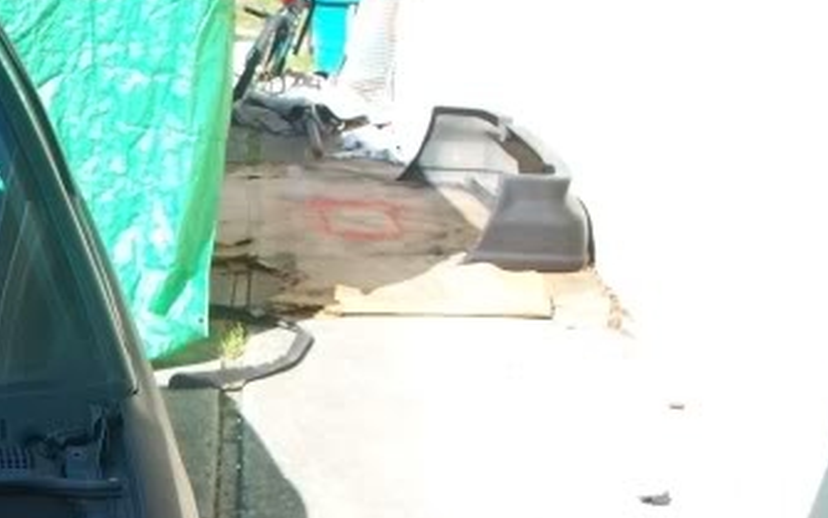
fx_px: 2641
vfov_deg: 11.0
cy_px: 597
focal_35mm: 117
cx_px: -369
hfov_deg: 16.4
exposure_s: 1/320
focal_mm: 7.54
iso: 64
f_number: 2.8
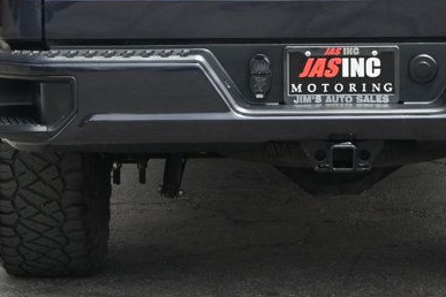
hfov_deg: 11.0
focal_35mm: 186
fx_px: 2308
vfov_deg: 7.3
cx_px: 345
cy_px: -44
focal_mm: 47
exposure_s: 1/250
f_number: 6
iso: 360
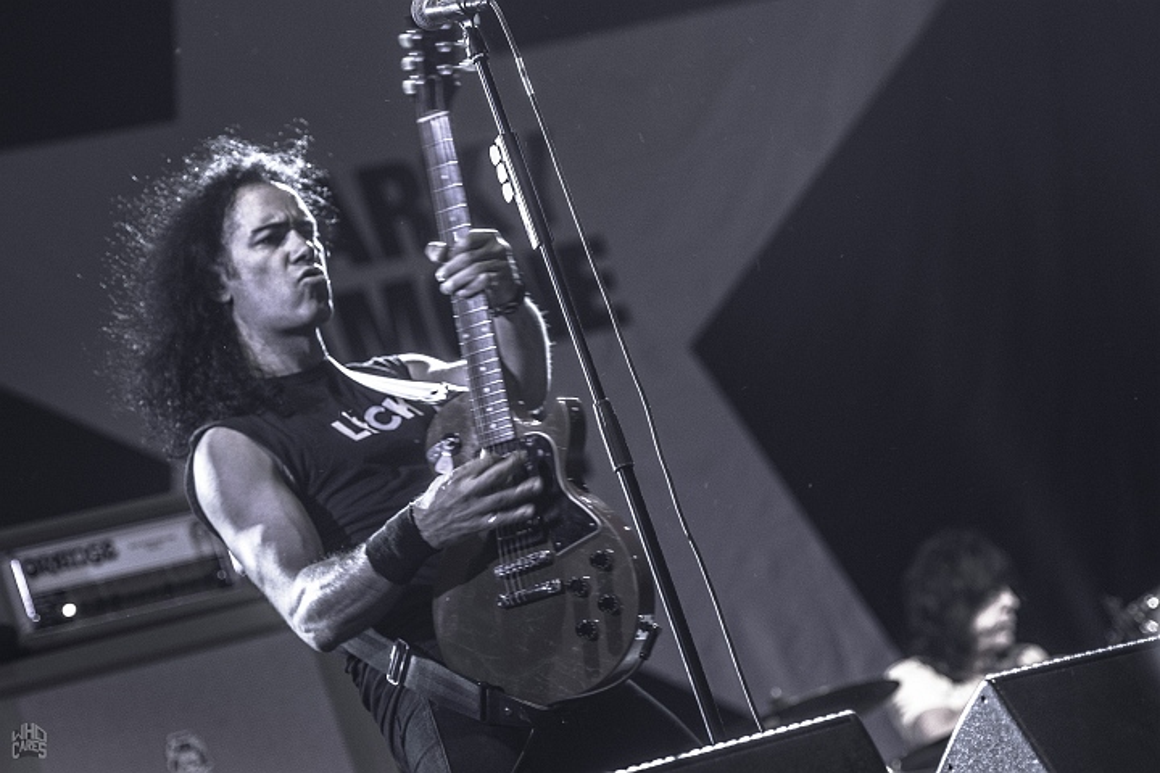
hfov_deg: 12.5
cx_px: 580
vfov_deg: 8.3
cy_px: 386
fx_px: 5316
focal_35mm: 165
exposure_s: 1/100
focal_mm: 110
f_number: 2.8
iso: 640
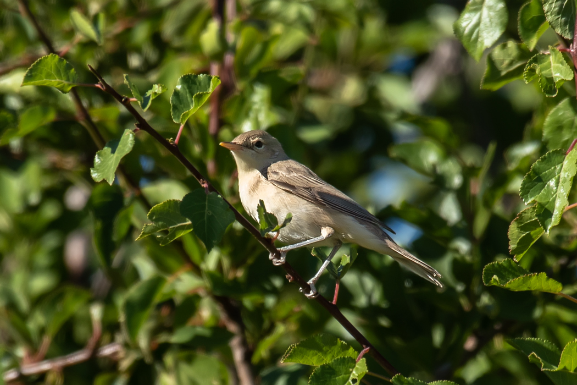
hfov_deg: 2.7
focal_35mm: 750
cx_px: 288
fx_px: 12020
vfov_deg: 1.8
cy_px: 192
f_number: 7.1
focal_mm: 500
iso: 320
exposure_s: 1/640
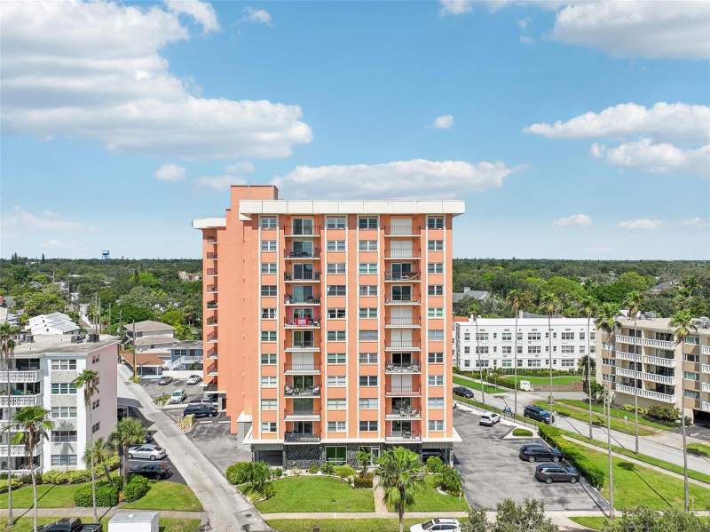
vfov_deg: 56.8
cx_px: 355
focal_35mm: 24
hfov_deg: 71.6
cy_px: 266
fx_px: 492
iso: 200
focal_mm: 12.3
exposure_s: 1/4000
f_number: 2.8
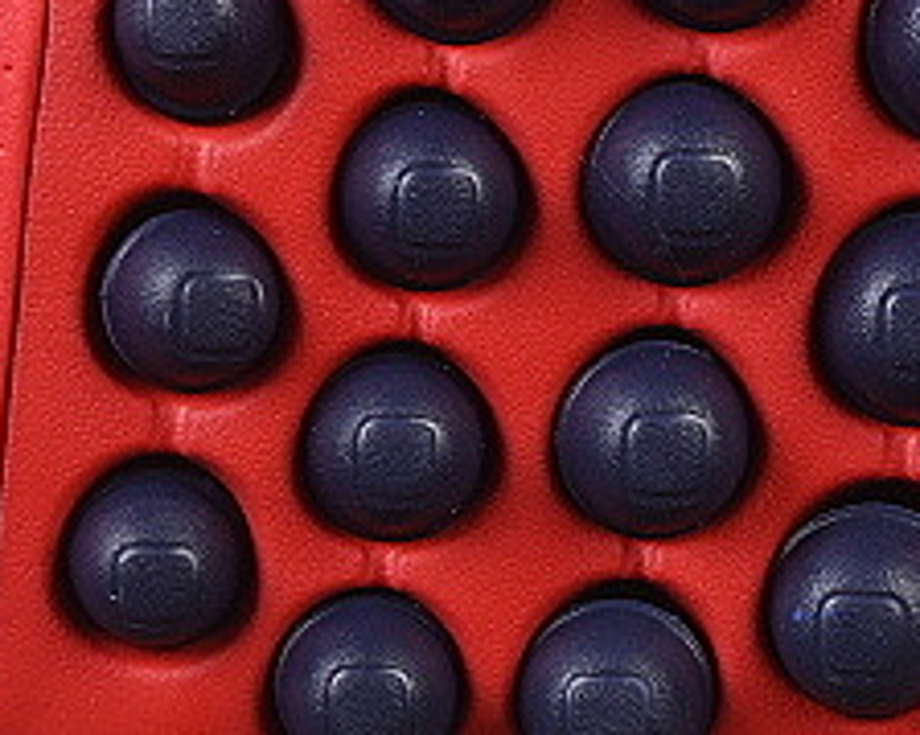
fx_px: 9226
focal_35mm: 339
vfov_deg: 4.6
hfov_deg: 5.7
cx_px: 1105
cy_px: -41
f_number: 7.1
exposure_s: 1/60
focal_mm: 50
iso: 160
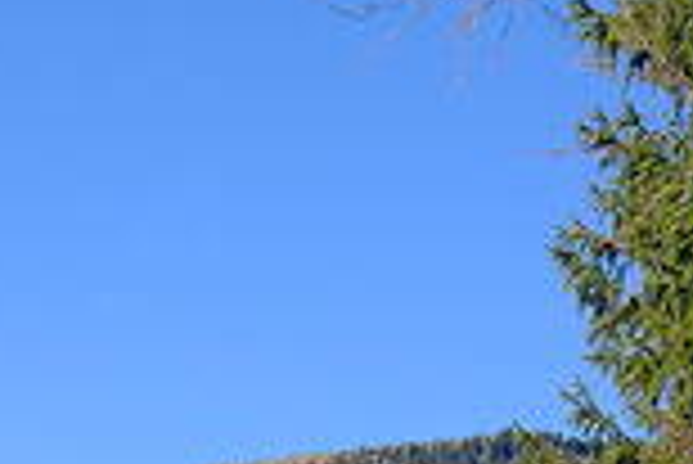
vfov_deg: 7.5
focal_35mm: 179
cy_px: 797
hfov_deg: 11.0
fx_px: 3449
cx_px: -410
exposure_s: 1/500
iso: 320
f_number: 8
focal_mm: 30.5
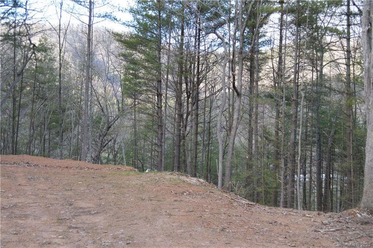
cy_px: 124
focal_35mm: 48
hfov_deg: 41.2
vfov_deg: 28.0
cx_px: 186
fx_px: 497
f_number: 5.6
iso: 400
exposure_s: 1/125
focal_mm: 32
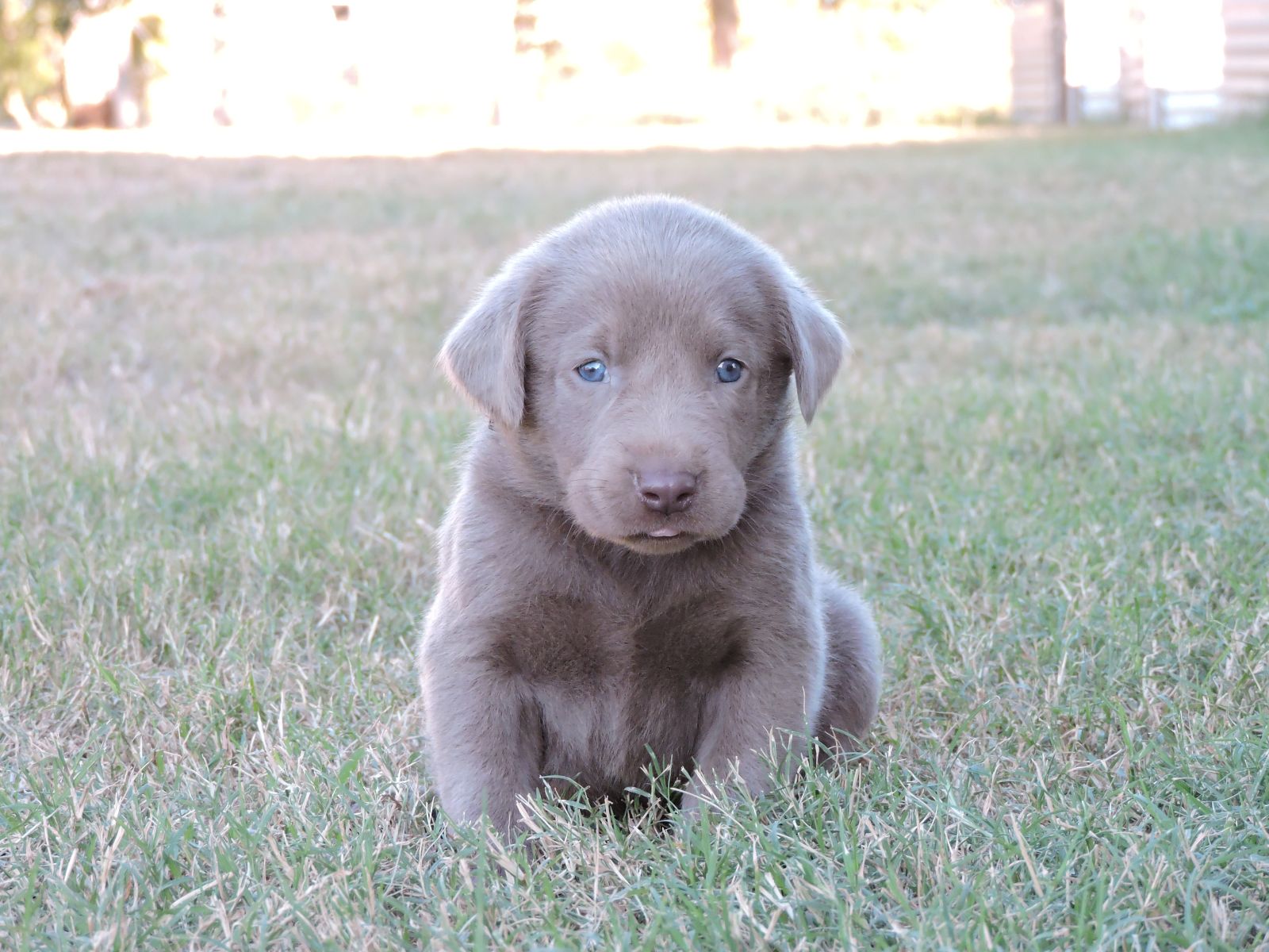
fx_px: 4949
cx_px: 634
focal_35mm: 135
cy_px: 476
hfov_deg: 14.6
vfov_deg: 11.0
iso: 640
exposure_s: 1/200
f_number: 4.3
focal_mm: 24.1
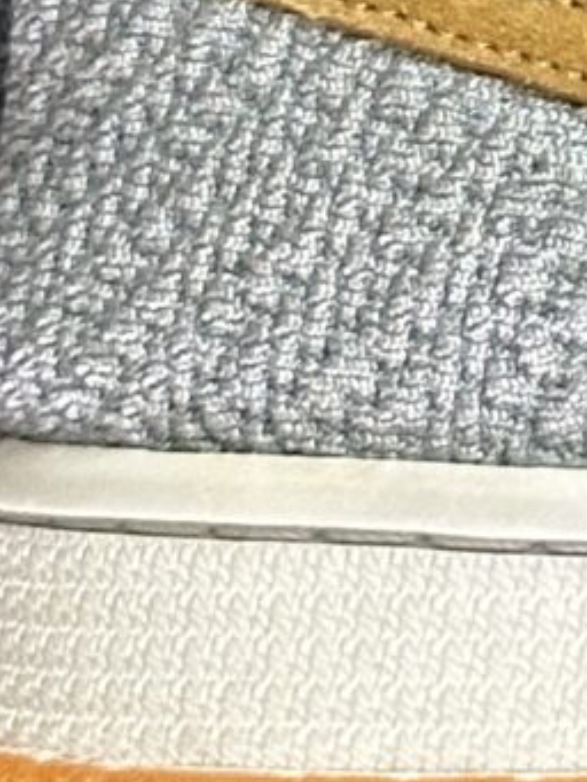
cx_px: 1591
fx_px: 8135
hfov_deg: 4.0
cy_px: -1050
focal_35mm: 360
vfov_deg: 5.3
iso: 250
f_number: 1.78
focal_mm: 6.86
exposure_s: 1/50
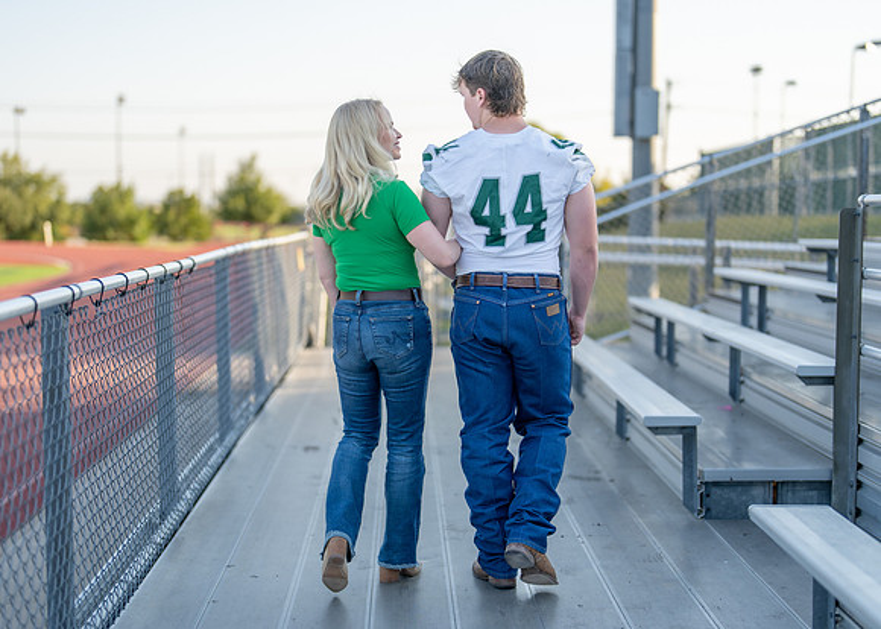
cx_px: 438
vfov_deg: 24.8
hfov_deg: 34.2
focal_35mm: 57
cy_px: 332
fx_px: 1431
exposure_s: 1/2000
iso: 100
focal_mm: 50
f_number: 1.2
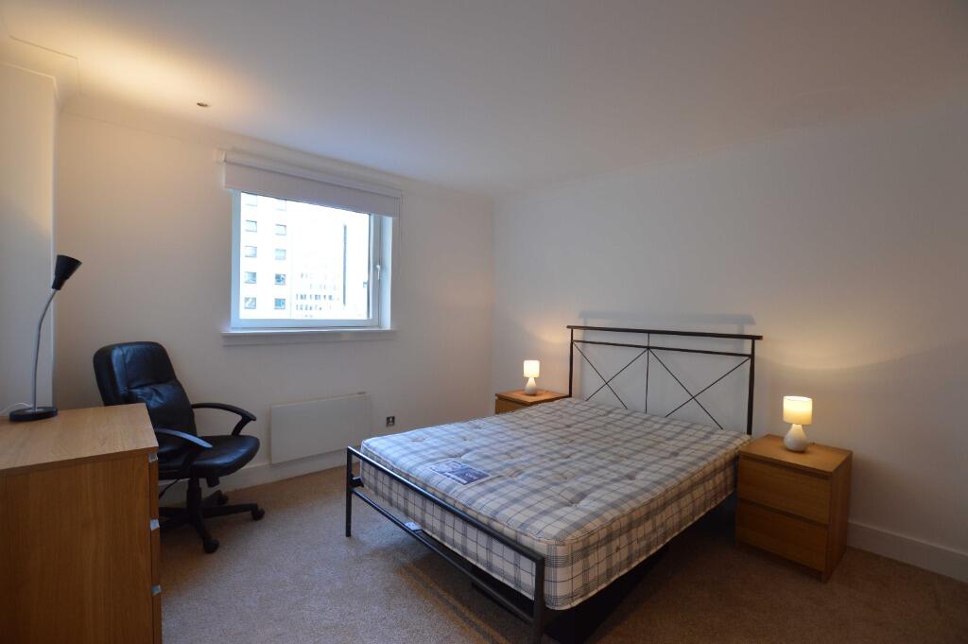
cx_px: 484
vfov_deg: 77.2
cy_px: 322
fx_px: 403
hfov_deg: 100.4
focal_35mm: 15
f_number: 4
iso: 400
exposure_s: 1/60
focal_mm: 10
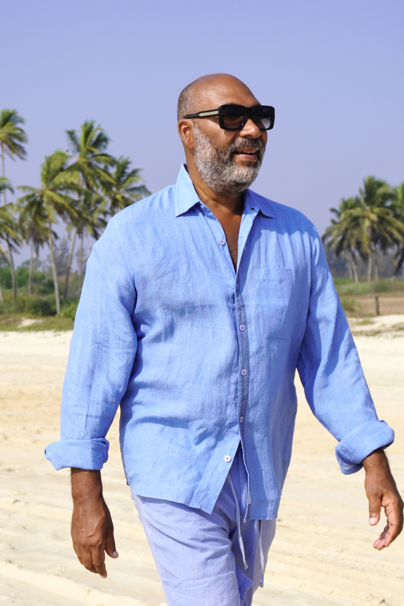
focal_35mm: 78
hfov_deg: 17.5
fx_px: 1310
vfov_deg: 25.7
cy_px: 458
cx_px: 221
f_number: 5.6
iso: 100
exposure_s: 1/800
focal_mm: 31
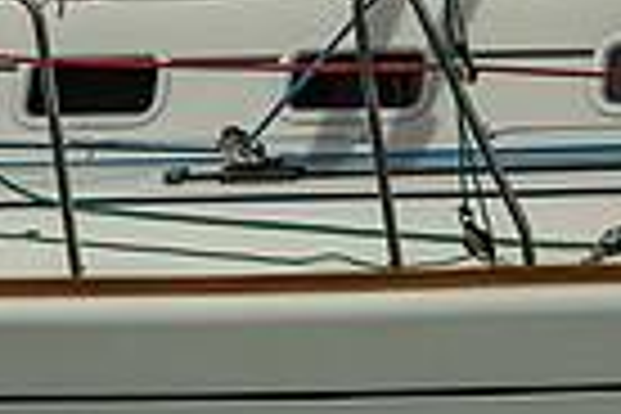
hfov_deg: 4.4
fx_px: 8038
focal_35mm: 466
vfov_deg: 2.9
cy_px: -451
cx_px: 167
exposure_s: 1/2500
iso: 400
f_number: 6.3
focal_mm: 103
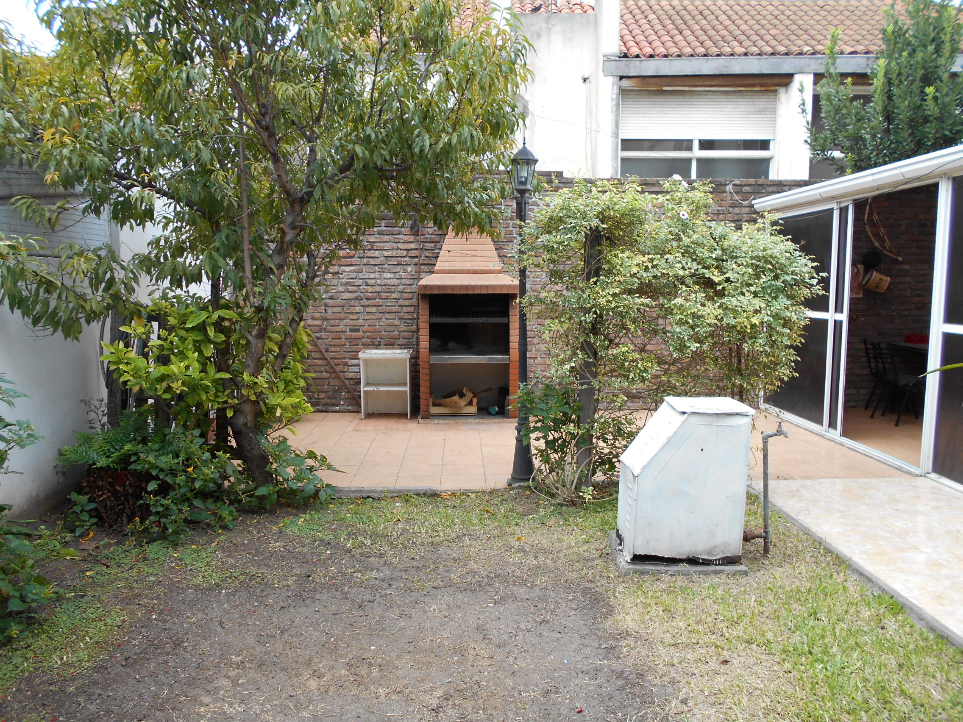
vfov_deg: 53.1
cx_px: 482
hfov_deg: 67.3
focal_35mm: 26
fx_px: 723
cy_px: 361
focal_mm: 4.6
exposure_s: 1/125
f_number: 3.2
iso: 80
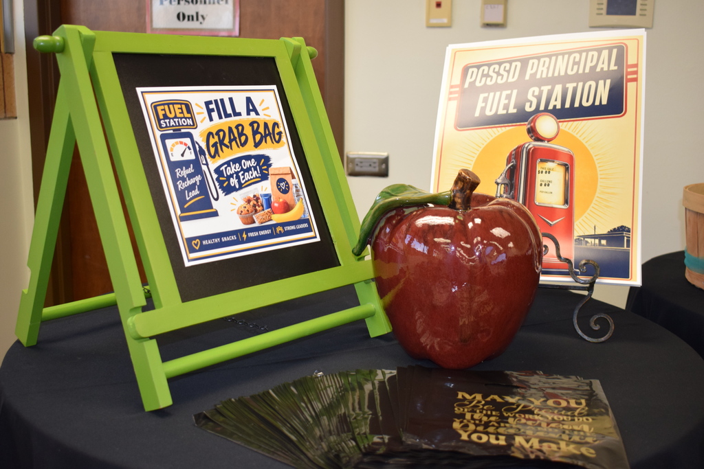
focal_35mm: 44
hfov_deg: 45.0
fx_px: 851
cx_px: 352
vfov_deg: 30.9
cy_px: 234
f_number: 4.5
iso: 800
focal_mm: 29
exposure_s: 1/80
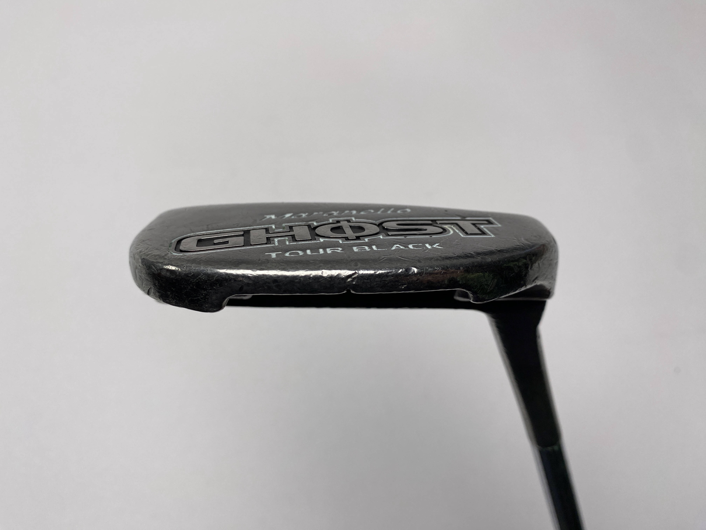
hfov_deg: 69.4
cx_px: 353
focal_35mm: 25
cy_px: 265
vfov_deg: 54.9
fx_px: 510
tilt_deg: -64.6
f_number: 1.8
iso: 32
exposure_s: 1/431
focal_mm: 4.25
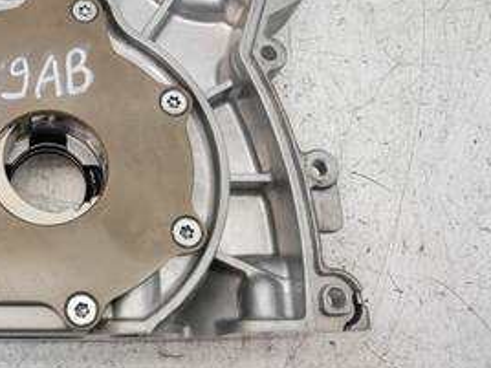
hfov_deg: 41.0
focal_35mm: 43
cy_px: 119
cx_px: 66
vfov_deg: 33.3
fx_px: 610
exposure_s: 1/60
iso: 400
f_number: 3.5
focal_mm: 12
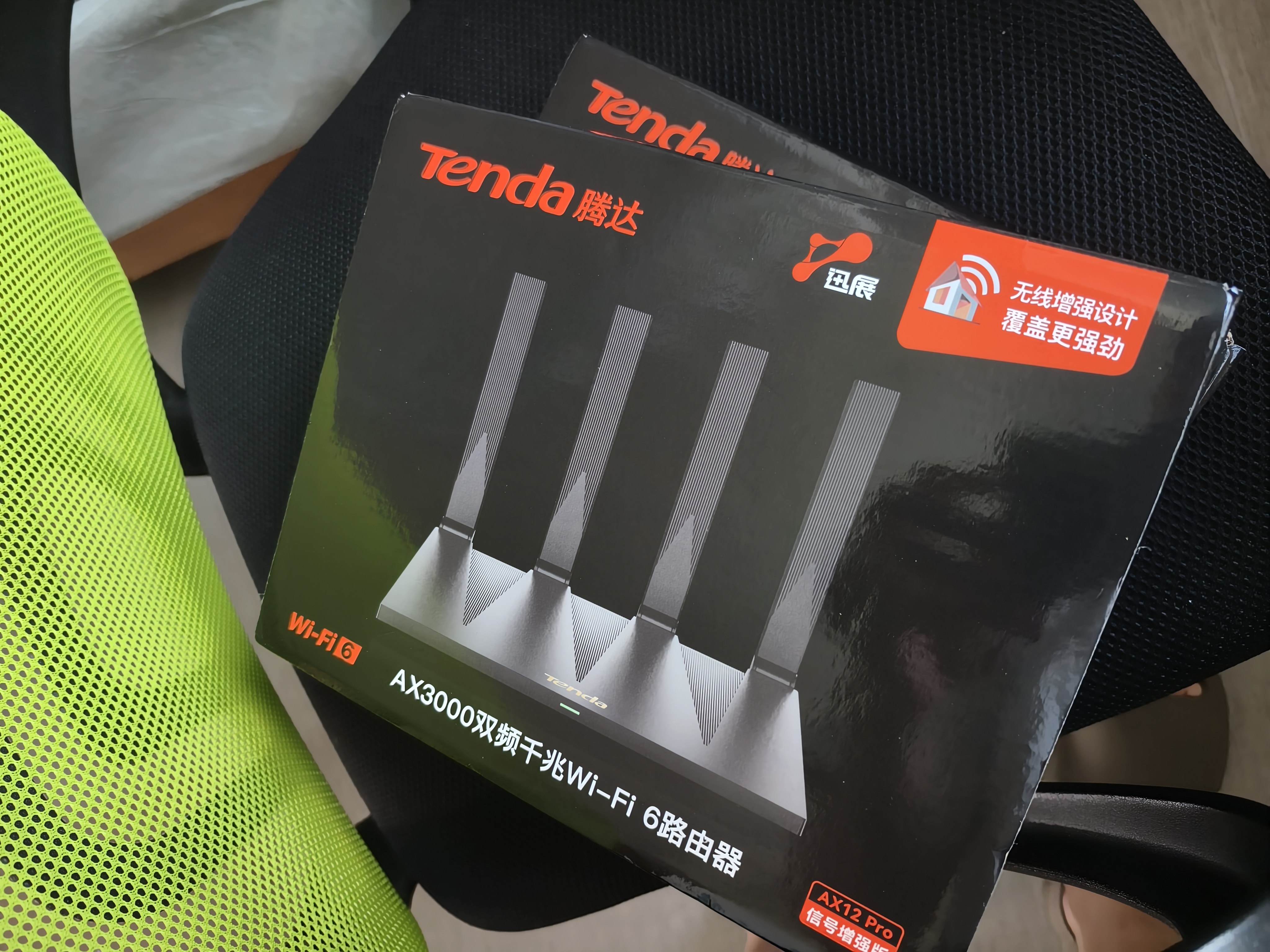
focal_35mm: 23
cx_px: 635
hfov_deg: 73.9
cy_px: 476
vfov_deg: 58.9
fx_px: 844
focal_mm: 5.6
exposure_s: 1/100
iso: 514
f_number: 1.57
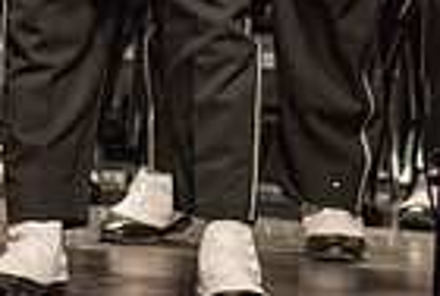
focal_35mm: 1239
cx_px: 305
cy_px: -304
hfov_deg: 1.7
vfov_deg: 1.1
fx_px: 15176
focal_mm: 300
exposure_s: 1/500
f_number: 2.8
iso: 4000
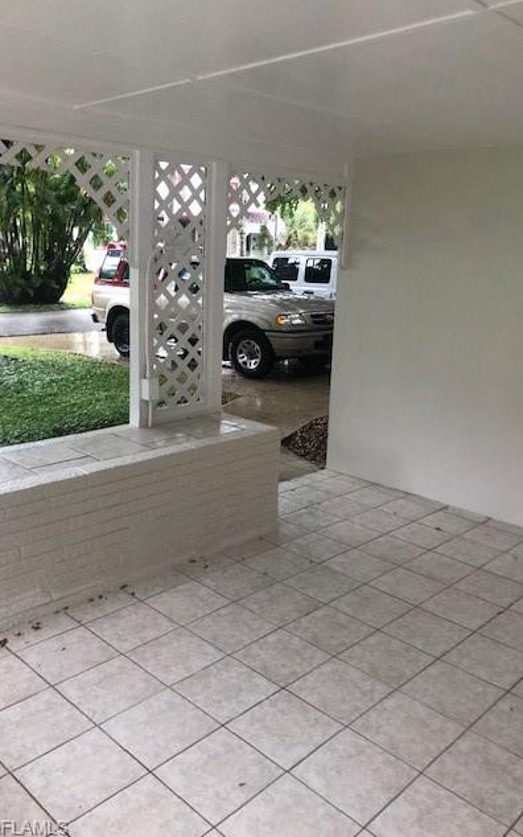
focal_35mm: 30
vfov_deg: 62.9
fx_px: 684
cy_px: 417
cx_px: 287
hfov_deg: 41.8
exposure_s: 1/30
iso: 32
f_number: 1.8
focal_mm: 3.99
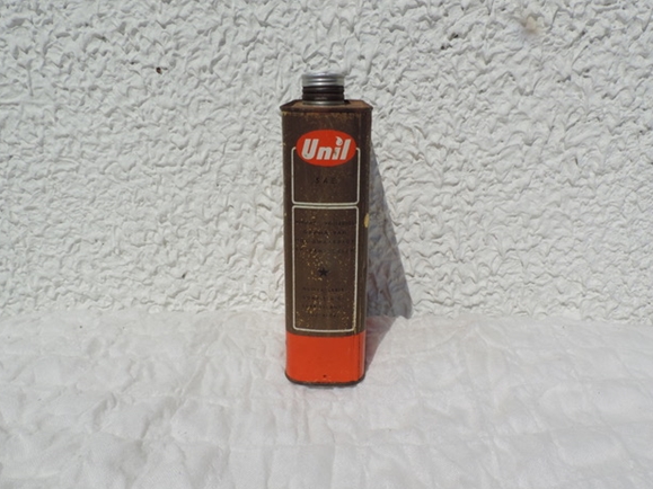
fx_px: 547
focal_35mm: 29
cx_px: 324
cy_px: 247
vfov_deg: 48.2
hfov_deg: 61.7
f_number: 5.4
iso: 80
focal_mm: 4.9
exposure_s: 1/1250
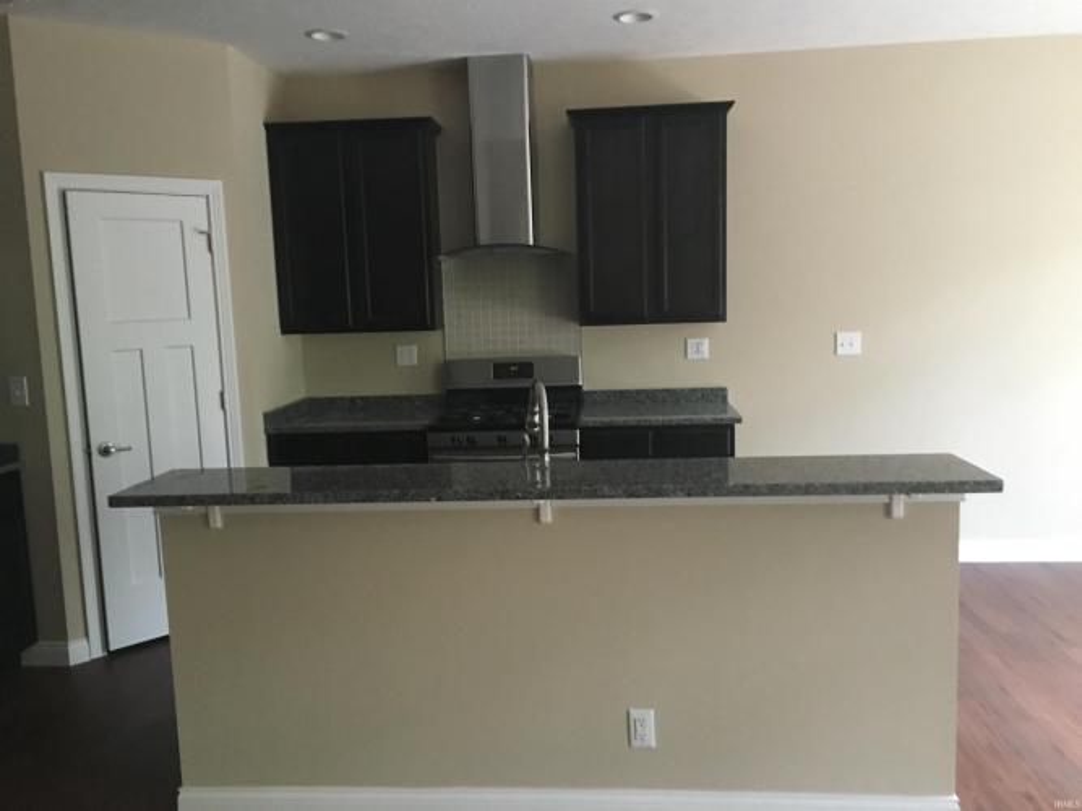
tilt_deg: -8.0
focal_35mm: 29
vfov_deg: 48.2
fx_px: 906
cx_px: 541
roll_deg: +2.1
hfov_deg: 61.7
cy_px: 406
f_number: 2.2
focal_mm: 4.15
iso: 200
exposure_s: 1/15
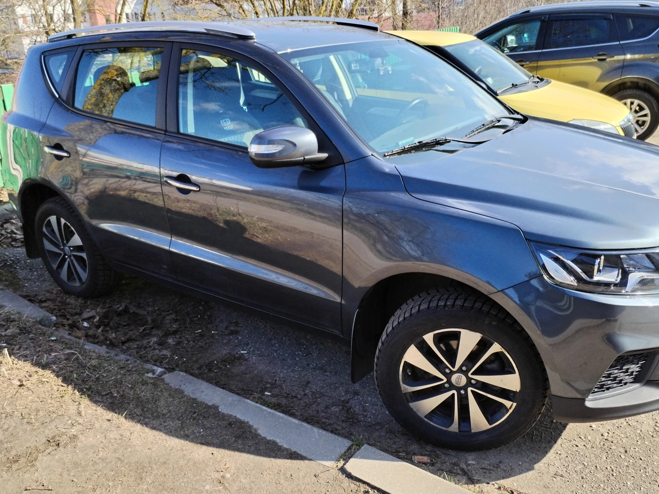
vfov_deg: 40.7
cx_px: 368
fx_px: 666
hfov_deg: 52.5
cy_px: 239
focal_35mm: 35
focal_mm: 4.75
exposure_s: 1/536
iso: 100
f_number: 1.8
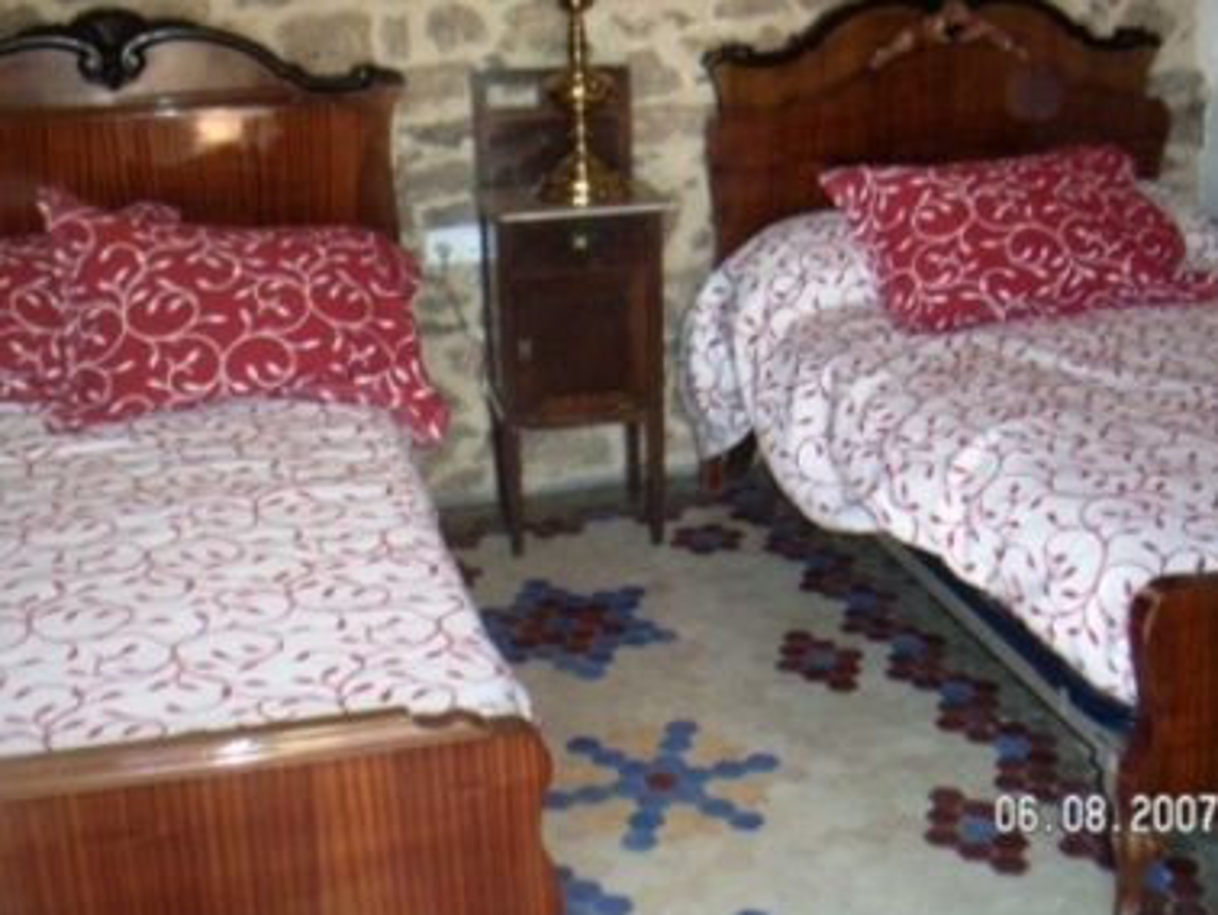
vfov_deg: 32.2
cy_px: 387
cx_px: 619
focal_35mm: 45
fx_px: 1584
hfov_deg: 42.1
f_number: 2.8
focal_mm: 6
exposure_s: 1/50
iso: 160
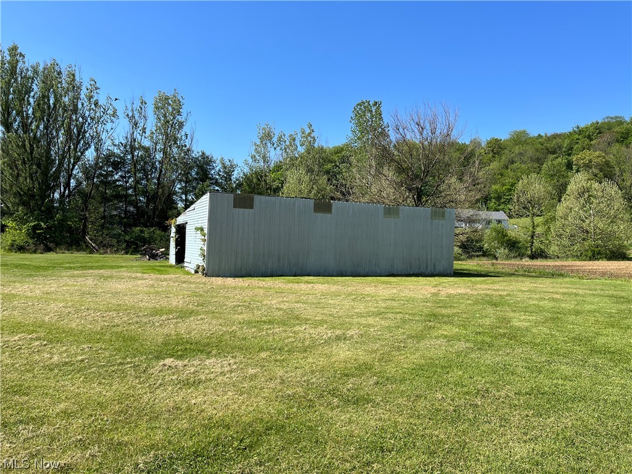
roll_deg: -2.0
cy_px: 237
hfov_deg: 67.3
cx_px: 316
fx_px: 475
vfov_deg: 53.1
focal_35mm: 26
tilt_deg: +2.1
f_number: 1.6
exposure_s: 1/2513
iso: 50
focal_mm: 5.1
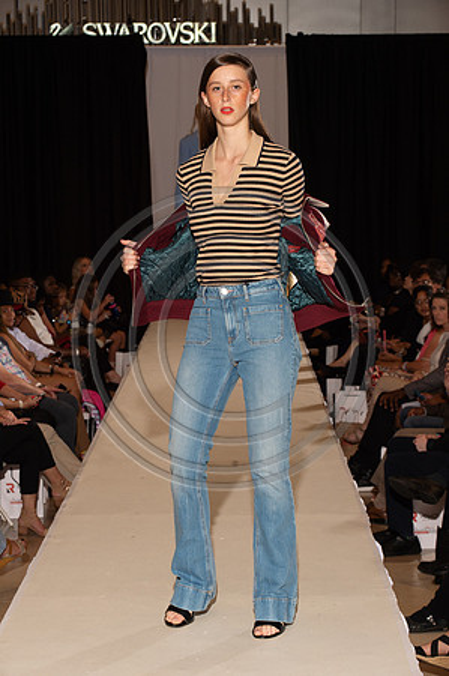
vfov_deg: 22.2
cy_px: 338
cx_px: 224
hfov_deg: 14.8
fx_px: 1725
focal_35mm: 92
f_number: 9
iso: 800
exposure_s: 1/250
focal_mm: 92
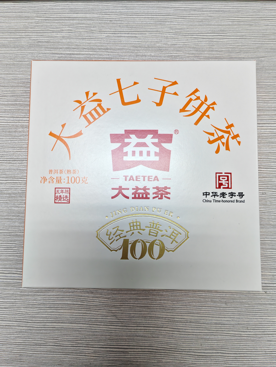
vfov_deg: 65.3
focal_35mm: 27
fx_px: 287
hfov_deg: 51.4
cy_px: 184
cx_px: 138
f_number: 1.95
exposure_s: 1/100
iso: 320
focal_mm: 5.52
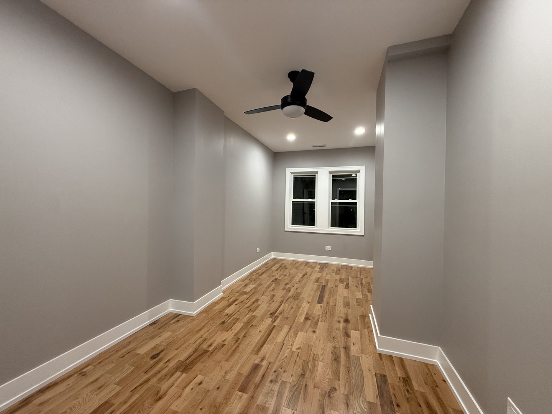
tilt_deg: +0.1
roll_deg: -1.6
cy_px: 207
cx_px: 276
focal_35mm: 14
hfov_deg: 102.1
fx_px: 223
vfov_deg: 85.7
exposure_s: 1/120
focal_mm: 2.22
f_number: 2.2
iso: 320
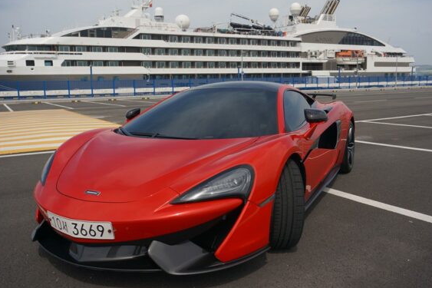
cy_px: 136
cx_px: 223
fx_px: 384
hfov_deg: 58.7
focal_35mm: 32
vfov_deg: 41.1
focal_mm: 20
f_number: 6.3
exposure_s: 1/640
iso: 100
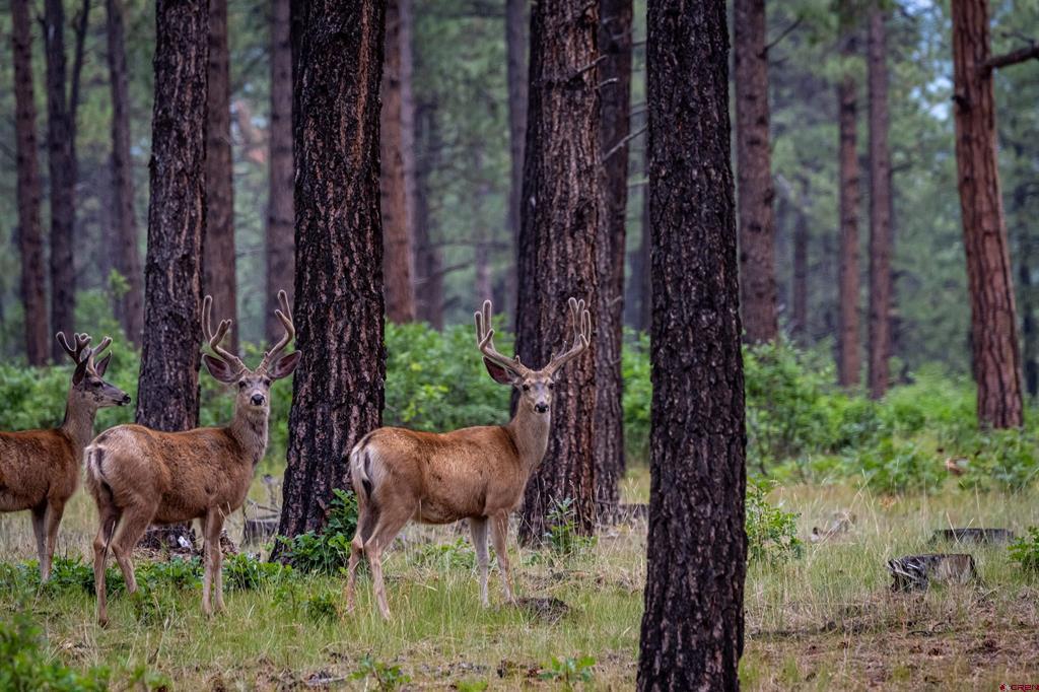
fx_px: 11540
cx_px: 520
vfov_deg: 3.4
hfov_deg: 5.2
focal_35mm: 400
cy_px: 346
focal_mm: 400
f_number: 9
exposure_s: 1/200
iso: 1250
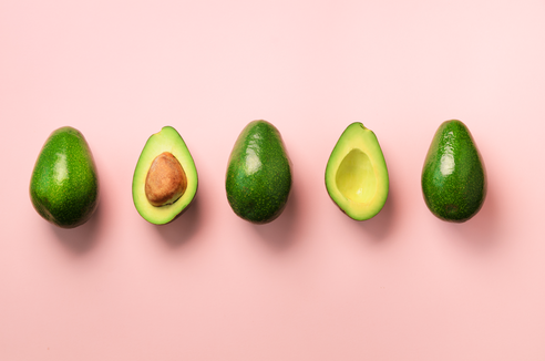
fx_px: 1133
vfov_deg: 18.1
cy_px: 180
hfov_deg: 27.0
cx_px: 272
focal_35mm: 75
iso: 100
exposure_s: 1/50
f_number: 7.1
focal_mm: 50
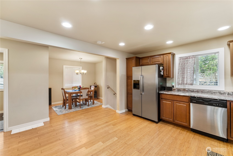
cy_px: 78
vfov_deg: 81.3
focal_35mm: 14
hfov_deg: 104.2
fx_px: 91
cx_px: 116
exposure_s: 1/100
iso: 400
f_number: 7.1
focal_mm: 14
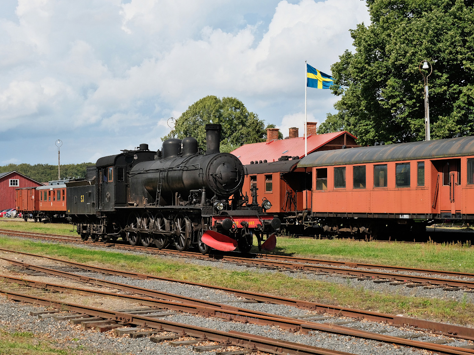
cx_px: 222
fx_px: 917
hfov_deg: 29.0
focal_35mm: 67
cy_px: 176
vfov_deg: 21.9
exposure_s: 1/1250
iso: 800
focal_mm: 40.8
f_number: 8
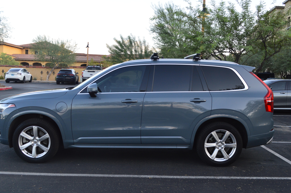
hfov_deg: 48.5
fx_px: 323
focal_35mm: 40
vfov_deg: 33.3
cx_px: 139
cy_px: 102
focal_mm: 24
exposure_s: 1/100
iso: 400
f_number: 9
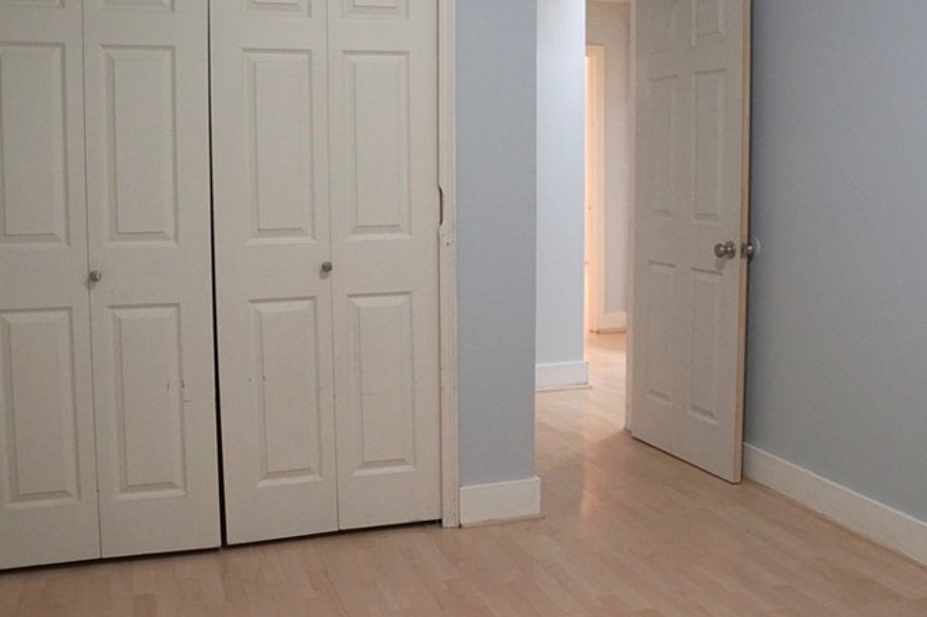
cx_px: 491
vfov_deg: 35.8
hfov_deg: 51.9
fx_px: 952
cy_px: 247
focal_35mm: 37
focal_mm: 24
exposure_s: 1/160
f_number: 2.8
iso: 4000
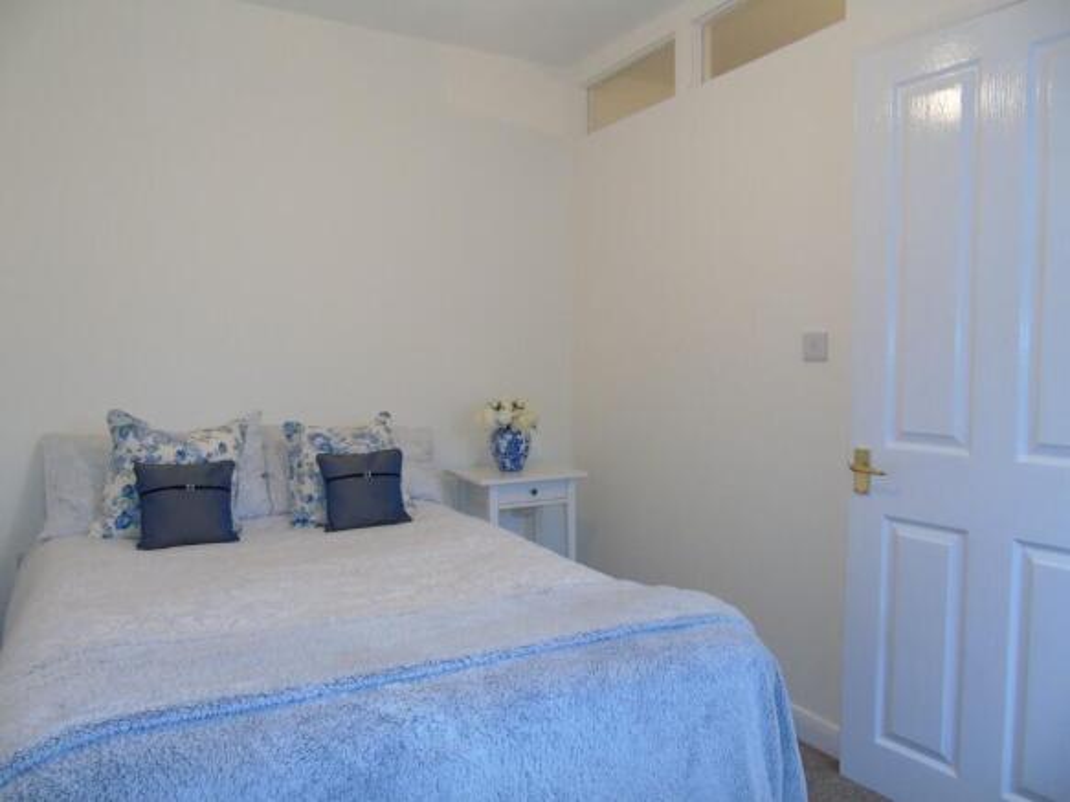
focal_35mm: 25
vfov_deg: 54.9
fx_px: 773
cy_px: 401
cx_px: 535
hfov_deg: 69.4
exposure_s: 1/30
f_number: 3.4
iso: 200
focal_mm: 4.4
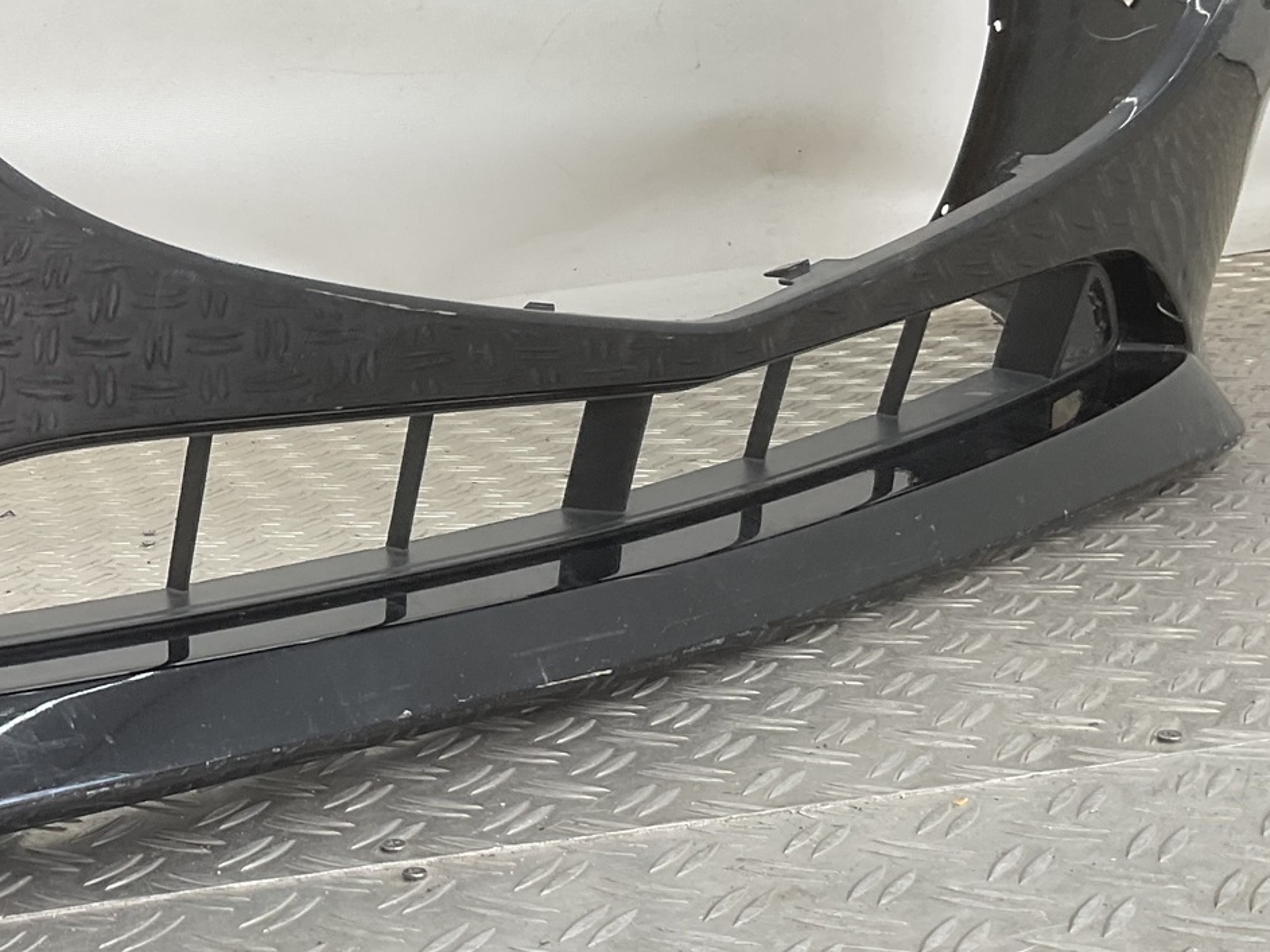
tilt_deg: -10.1
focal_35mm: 62
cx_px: 132
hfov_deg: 29.9
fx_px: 2274
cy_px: 474
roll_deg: +8.0
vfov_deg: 23.6
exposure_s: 1/100
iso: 20
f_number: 1.8
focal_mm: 3
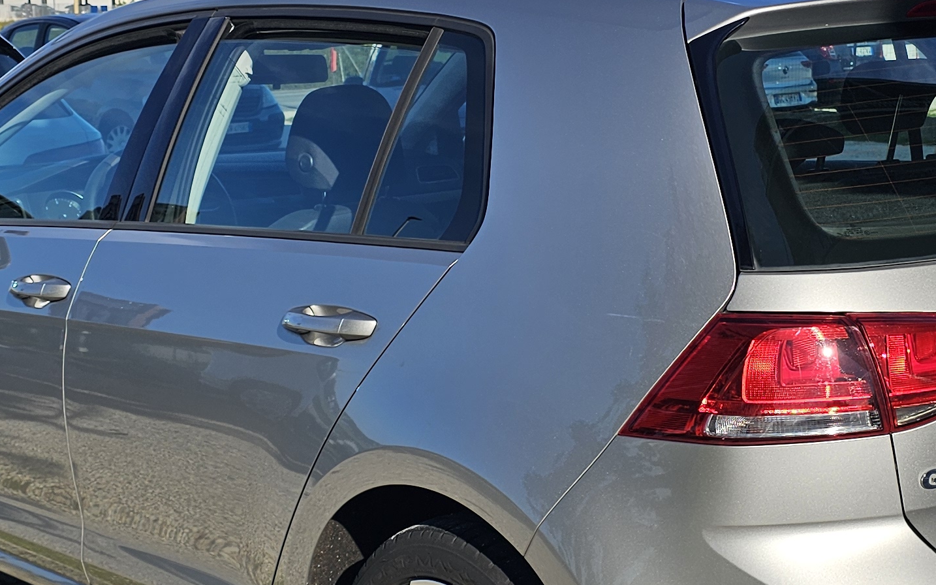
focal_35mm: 68
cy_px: 282
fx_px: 1734
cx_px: 612
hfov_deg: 30.0
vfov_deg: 19.1
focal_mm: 6.3
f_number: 1.7
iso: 10
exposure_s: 1/1016
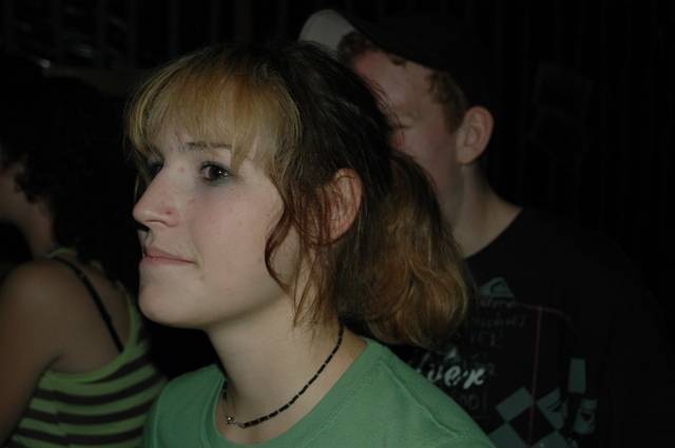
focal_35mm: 46
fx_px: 871
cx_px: 338
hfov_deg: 42.4
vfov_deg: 28.9
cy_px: 224
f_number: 4
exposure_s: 1/60
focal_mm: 31
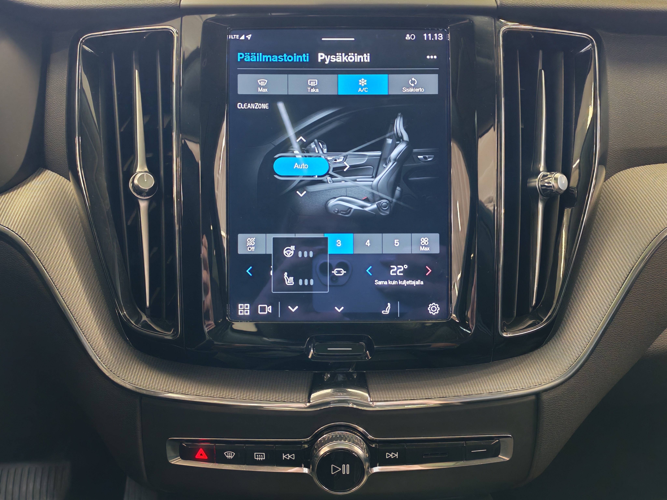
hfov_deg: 58.4
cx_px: 334
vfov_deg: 45.4
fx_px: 597
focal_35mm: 31
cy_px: 250
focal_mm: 6.12
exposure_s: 1/50
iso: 1087
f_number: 1.9
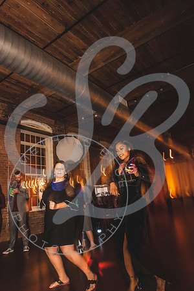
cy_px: 146
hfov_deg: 53.1
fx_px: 194
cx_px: 97
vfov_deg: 73.7
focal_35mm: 24
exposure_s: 1/6
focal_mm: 24
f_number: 11
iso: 1000
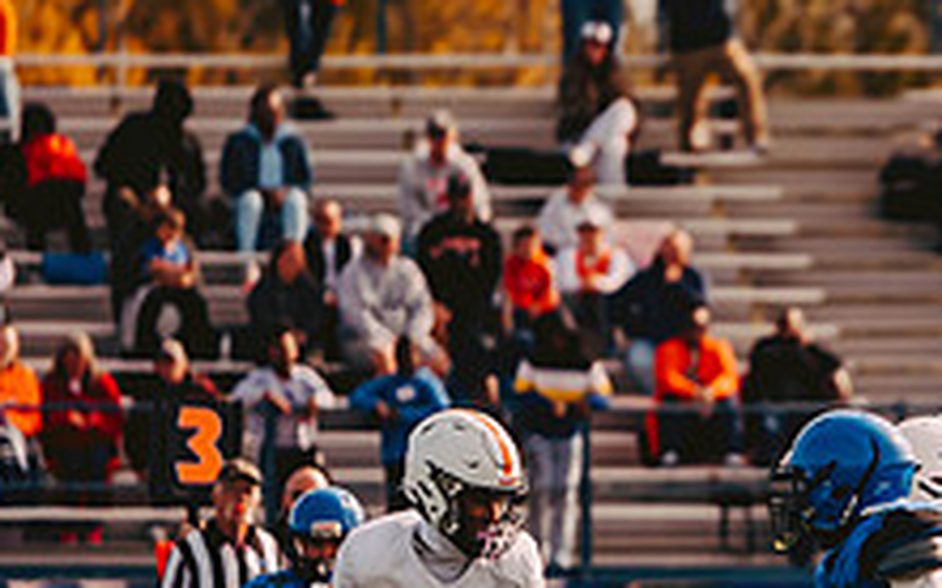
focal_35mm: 536
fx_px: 13757
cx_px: 1151
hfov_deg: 3.9
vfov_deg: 2.4
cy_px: 573
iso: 160
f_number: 2.8
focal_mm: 200
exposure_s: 1/2000
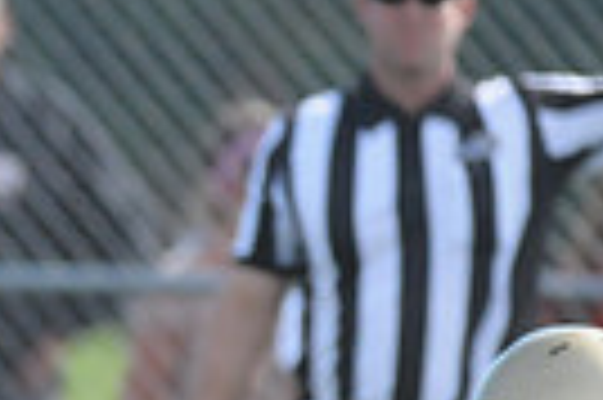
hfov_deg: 1.1
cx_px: -454
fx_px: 30464
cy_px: 816
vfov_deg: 0.8
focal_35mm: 1821
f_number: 4
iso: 1600
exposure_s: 1/5000
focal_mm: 280
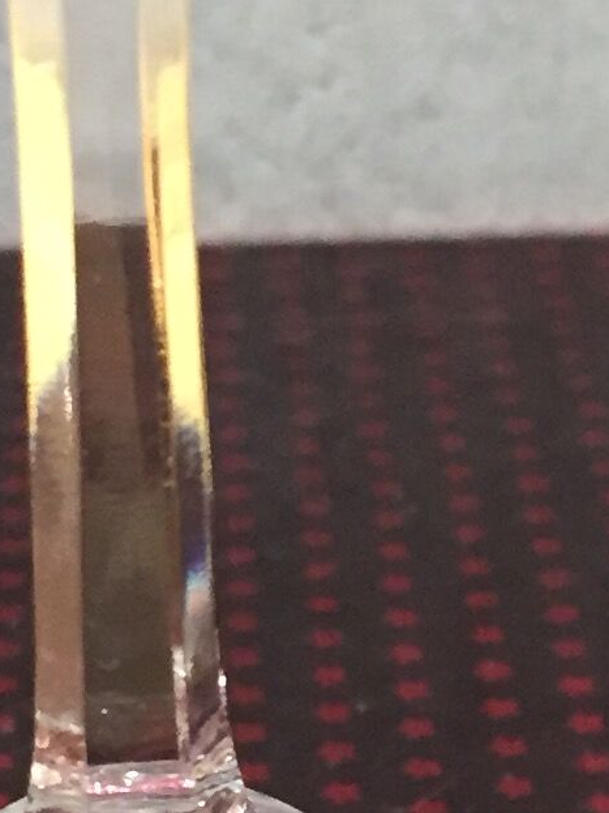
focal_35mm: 152
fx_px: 3567
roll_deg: +0.6
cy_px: 750
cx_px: 373
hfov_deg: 9.8
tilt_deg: -25.9
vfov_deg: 12.9
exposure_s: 1/17
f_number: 2.2
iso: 250
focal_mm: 4.15
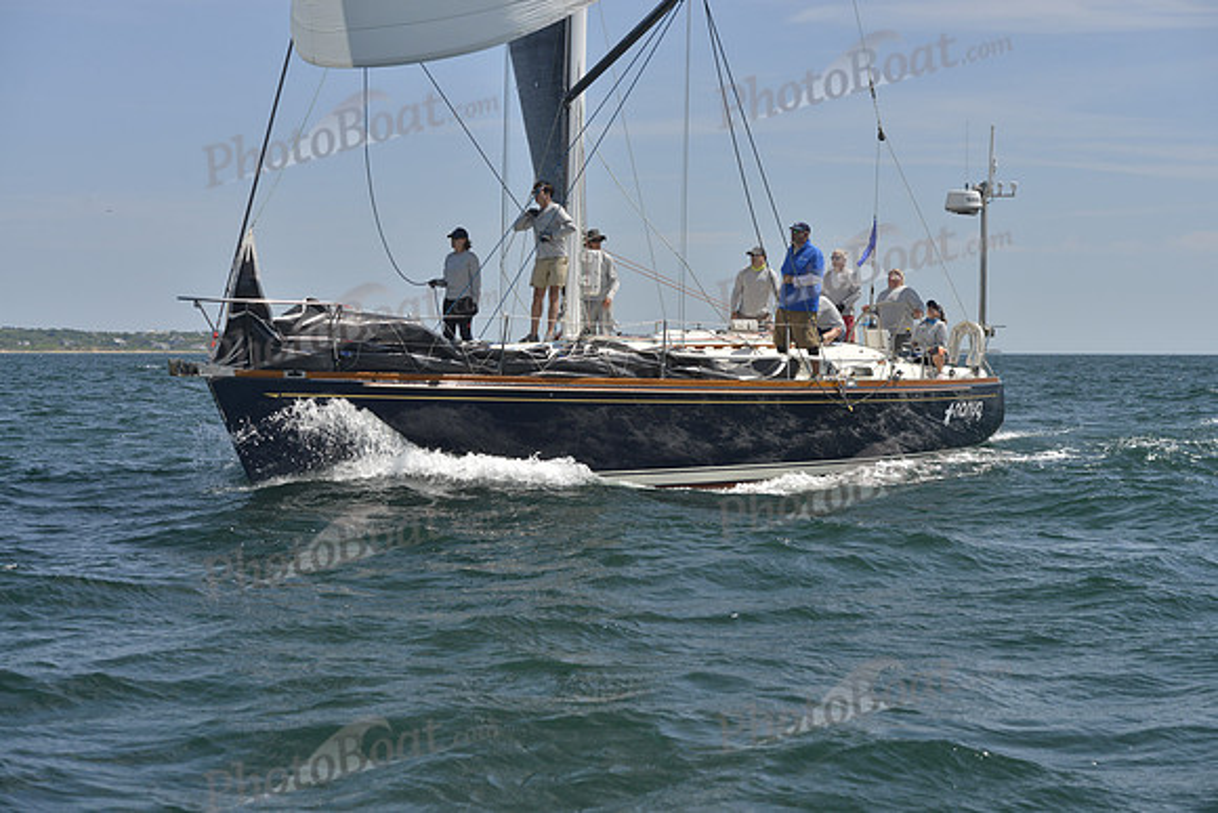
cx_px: 609
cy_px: 406
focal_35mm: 70
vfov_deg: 19.5
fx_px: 2369
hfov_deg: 28.8
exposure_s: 1/800
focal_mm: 70
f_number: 7.1
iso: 400
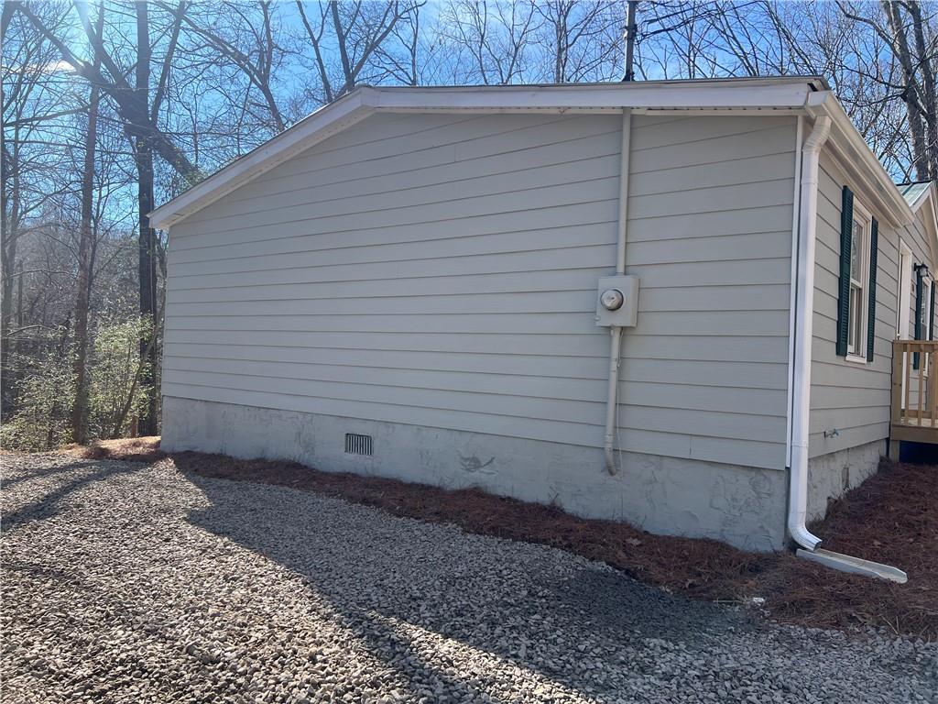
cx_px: 469
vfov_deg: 53.1
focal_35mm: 26
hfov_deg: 67.3
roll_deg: -2.8
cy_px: 352
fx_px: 705
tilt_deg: +1.3
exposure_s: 1/1029
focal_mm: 5.7
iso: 50
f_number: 1.5
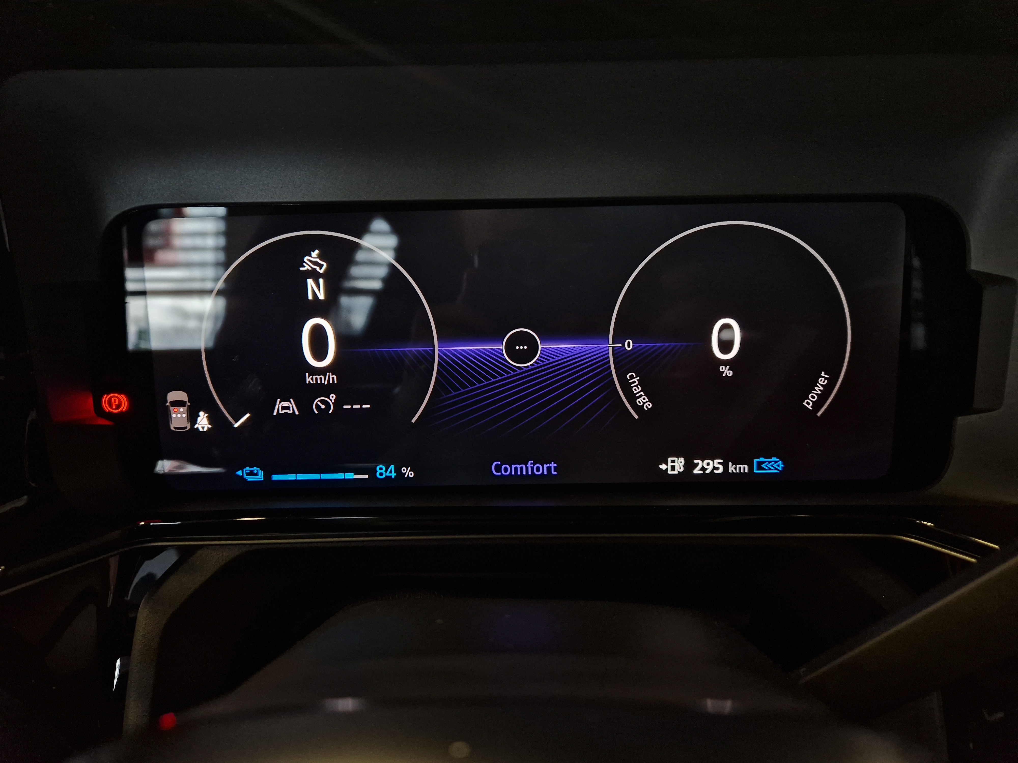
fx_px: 676
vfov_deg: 58.9
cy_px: 382
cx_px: 509
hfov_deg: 73.9
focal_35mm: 23
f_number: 1.8
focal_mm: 5.4
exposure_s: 1/88
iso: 400
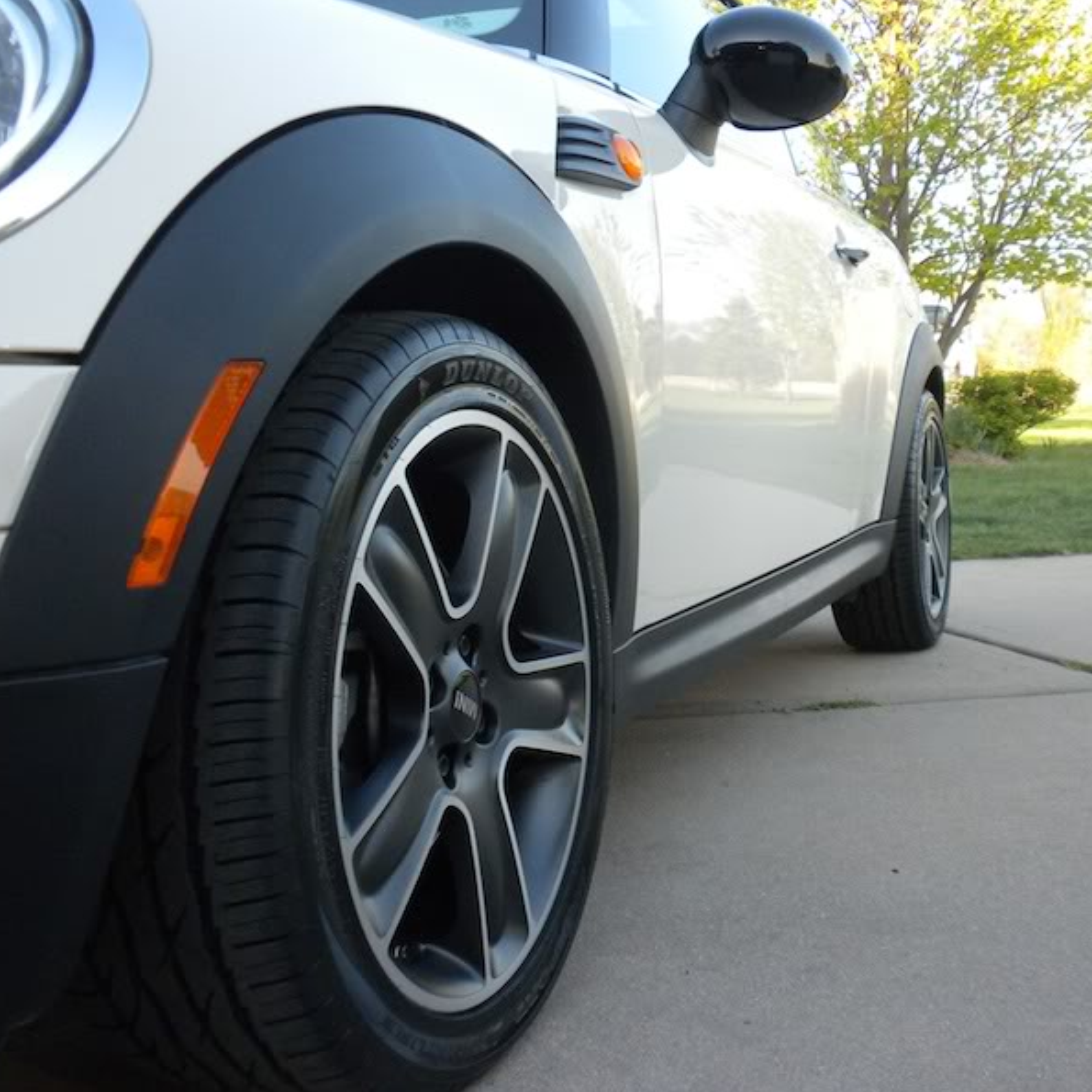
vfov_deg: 38.3
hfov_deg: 38.1
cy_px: 545
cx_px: 685
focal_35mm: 44
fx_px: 1570
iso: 302
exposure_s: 1/440
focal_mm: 6.6
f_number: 3.5
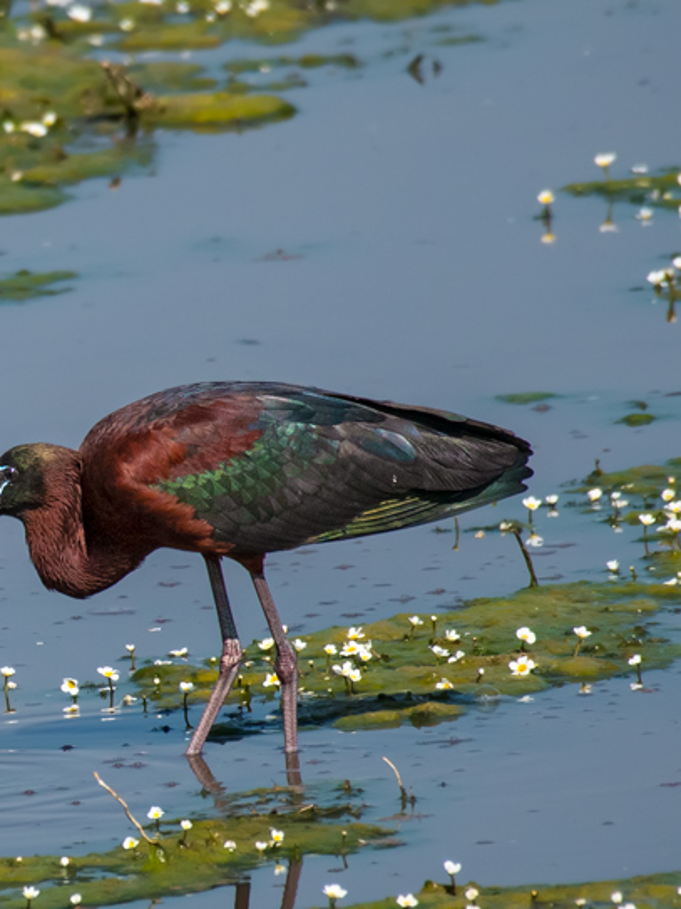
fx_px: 36606
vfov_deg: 1.4
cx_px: -122
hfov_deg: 1.1
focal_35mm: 1395
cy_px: 526
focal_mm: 500
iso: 320
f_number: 7.1
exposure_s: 1/2000
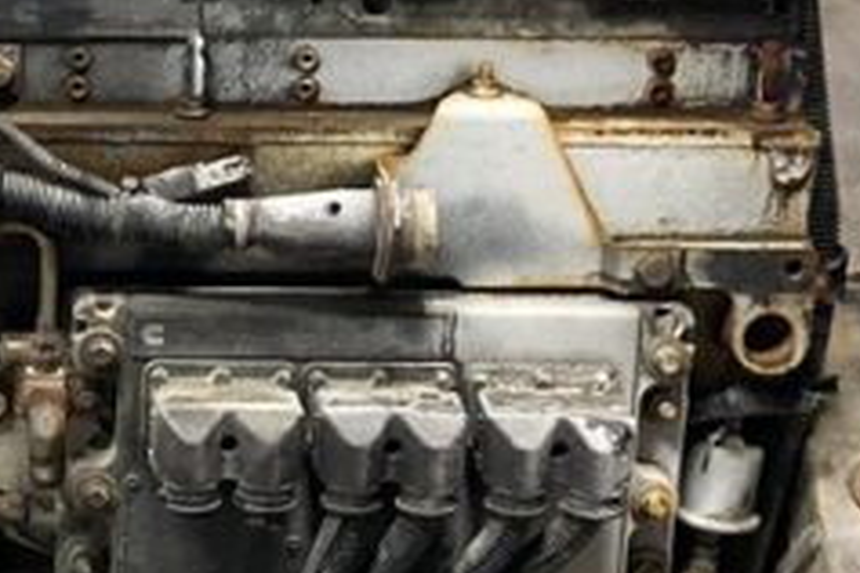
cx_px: -127
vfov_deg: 10.9
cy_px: 363
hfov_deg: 15.7
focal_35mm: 126
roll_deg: +0.6
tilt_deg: -23.2
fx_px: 3010
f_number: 1.8
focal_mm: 3.99
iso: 320
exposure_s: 1/60
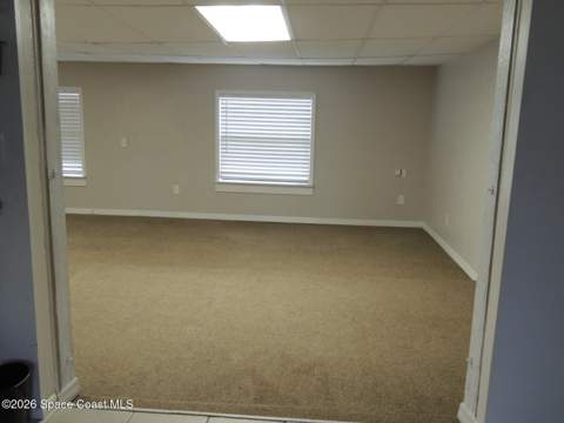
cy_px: 212
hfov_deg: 60.0
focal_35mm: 30
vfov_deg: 46.8
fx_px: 489
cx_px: 282
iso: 360
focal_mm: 5.3
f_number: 3.1
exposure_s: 1/30
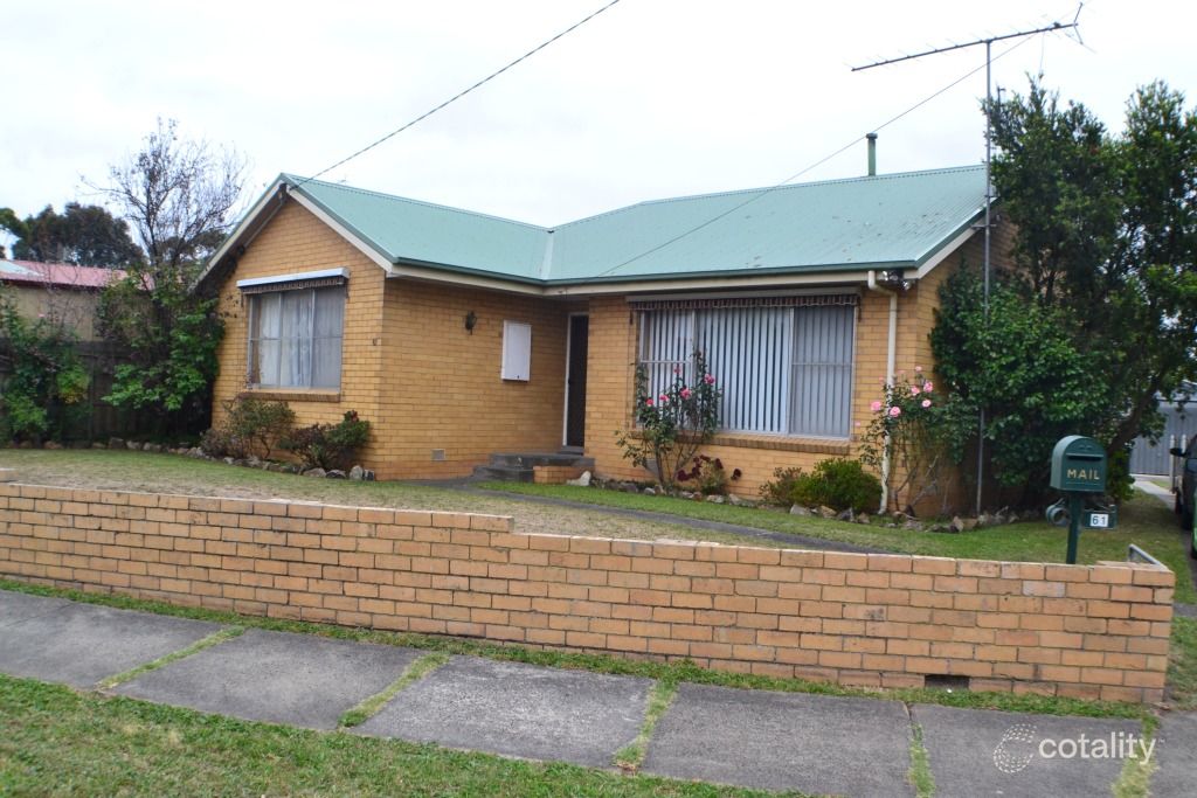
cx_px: 598
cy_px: 399
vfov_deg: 34.2
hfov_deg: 49.5
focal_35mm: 39
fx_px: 1297
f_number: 9
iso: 400
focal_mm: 26
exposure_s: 1/100
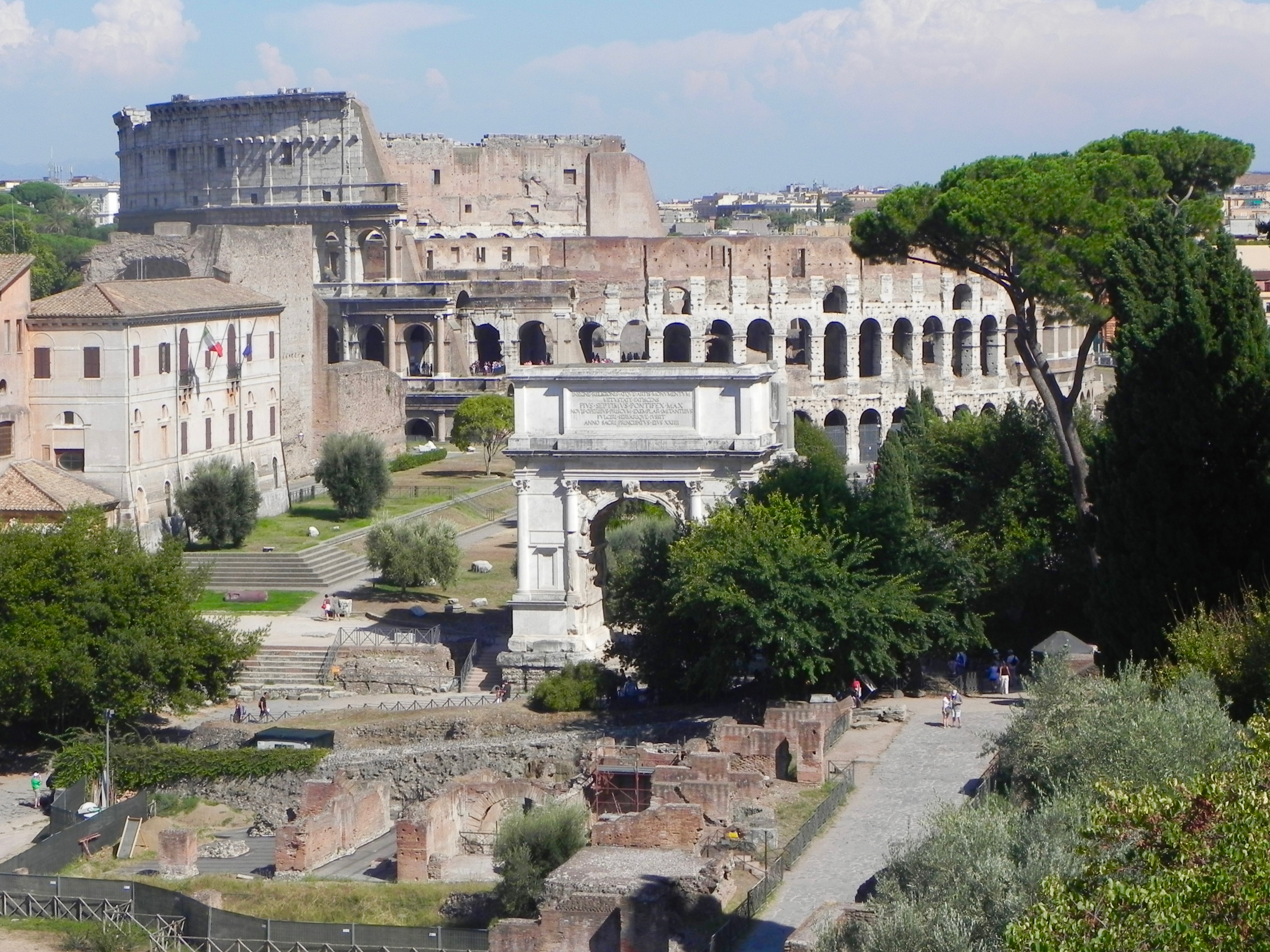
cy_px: 476
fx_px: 3118
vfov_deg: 17.4
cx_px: 635
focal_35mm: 85
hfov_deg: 23.0
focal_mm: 15.1
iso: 160
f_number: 7.1
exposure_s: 1/476
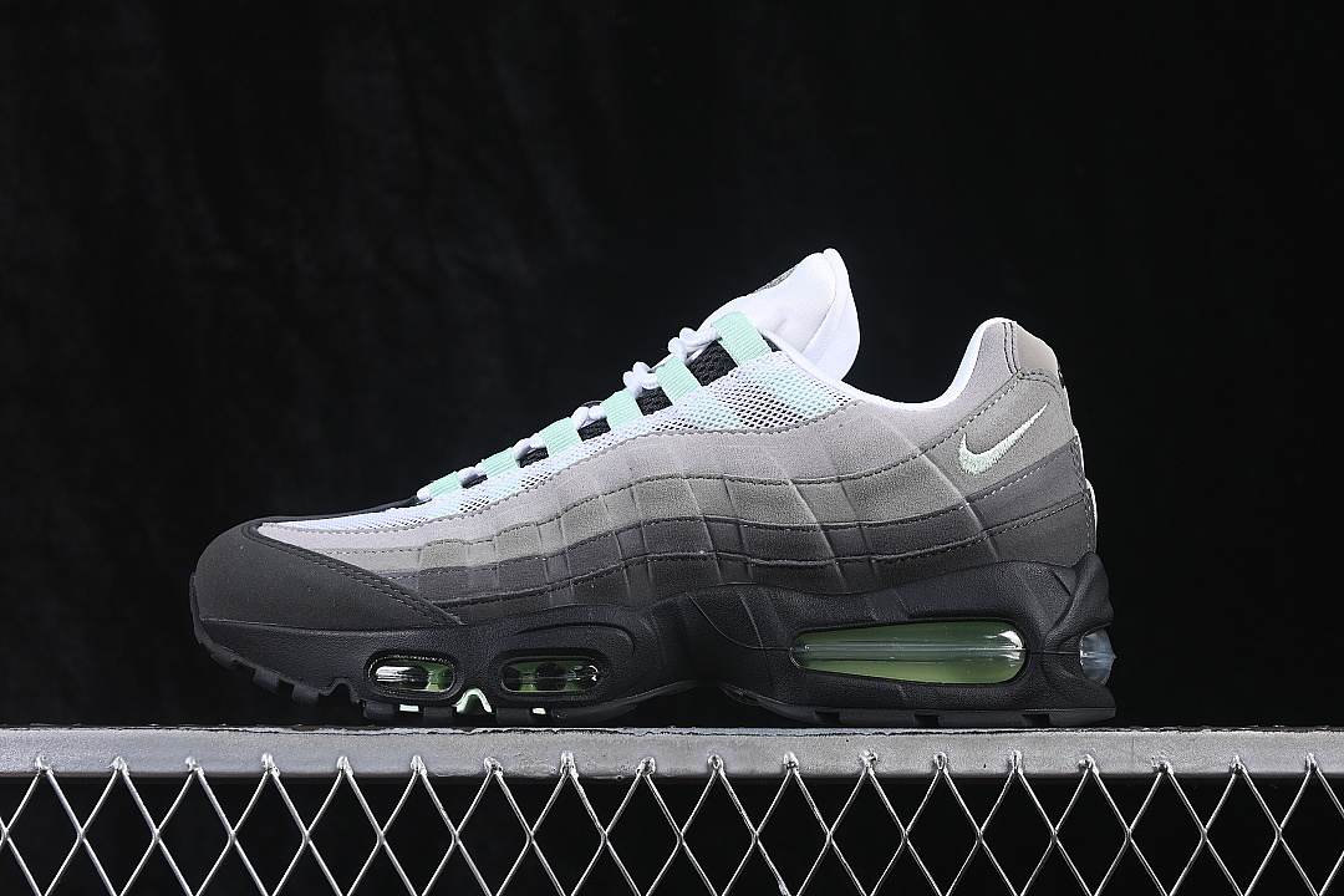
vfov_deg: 18.2
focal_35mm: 75
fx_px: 2800
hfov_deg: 27.0
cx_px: 672
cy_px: 448
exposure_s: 1/80
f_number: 7.1
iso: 160
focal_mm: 50
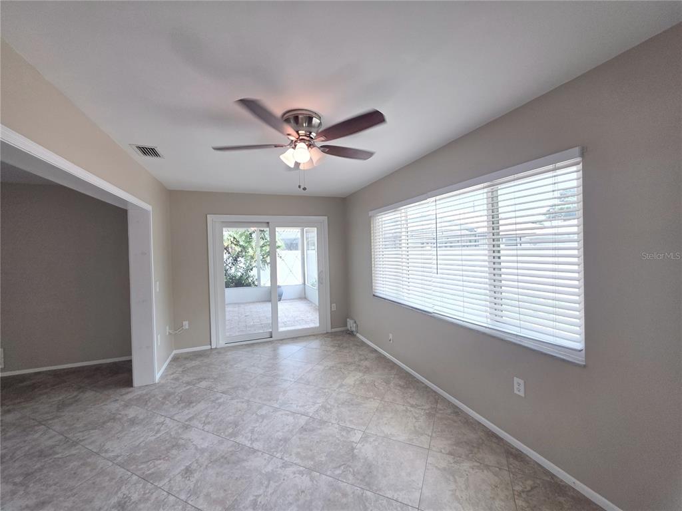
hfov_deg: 106.2
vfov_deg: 89.9
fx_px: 256
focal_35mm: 13
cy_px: 256
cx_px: 341
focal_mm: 2.2
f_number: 1.9
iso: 64
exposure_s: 1/120
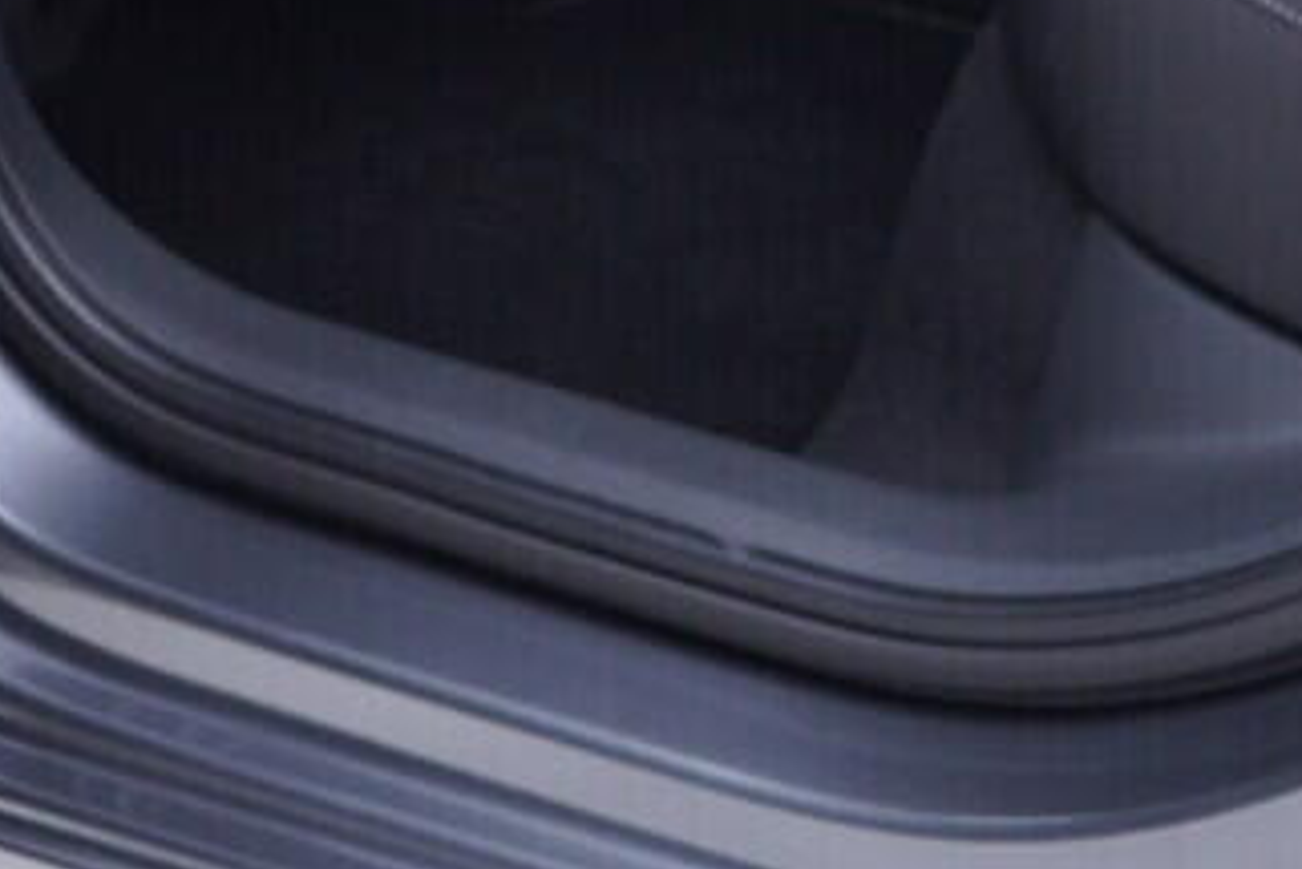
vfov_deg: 8.1
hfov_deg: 12.7
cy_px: -938
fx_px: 5825
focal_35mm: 161
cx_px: 748
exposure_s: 1/40
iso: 160
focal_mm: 24
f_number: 2.8
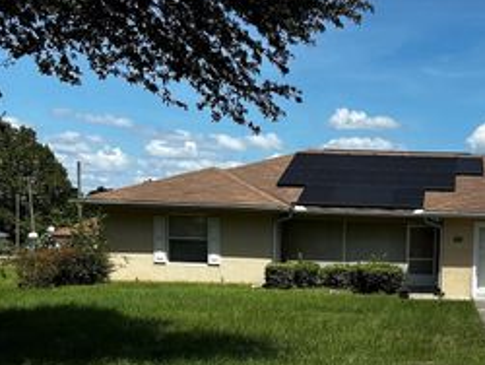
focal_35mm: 52
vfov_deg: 27.4
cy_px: 302
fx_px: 729
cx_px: 421
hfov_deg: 35.0
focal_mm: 5.7
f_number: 1.5
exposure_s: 1/4444
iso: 50
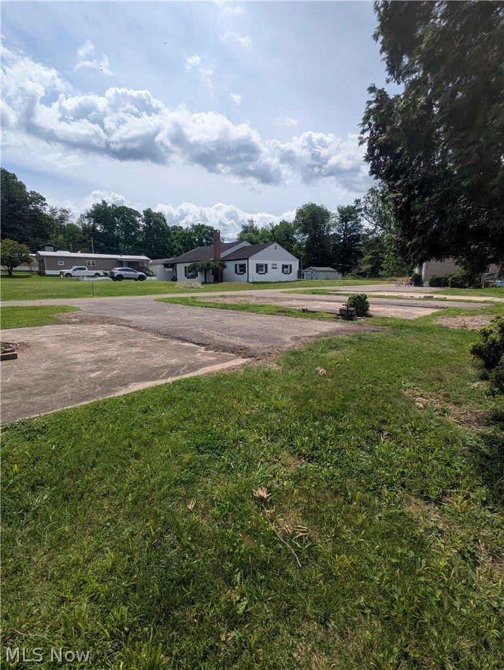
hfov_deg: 78.3
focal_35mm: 16
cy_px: 335
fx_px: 310
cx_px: 252
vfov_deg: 94.4
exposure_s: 1/3322
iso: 53
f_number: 2.2
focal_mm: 2.35
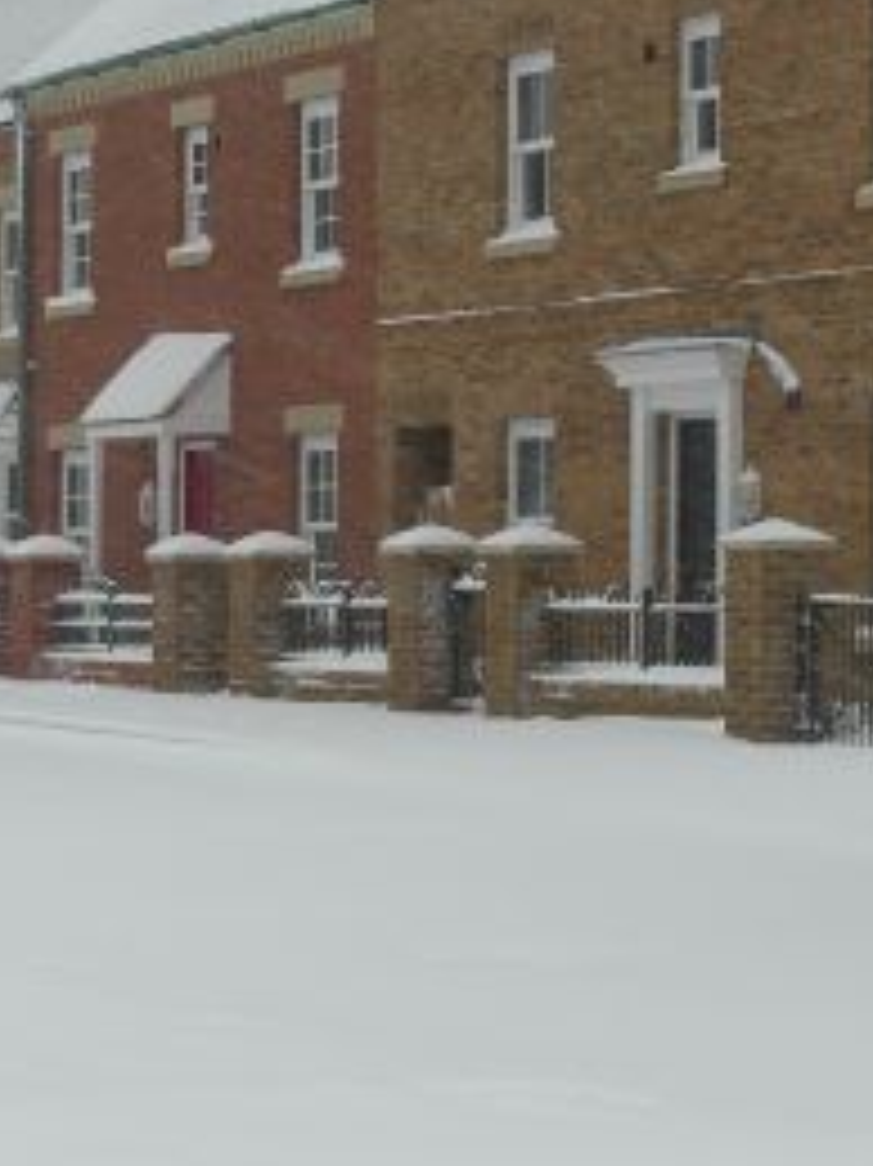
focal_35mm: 141
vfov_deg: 14.0
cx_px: 45
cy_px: 536
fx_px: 4745
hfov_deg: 10.4
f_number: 4.4
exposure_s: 1/160
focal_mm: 16.6
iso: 80
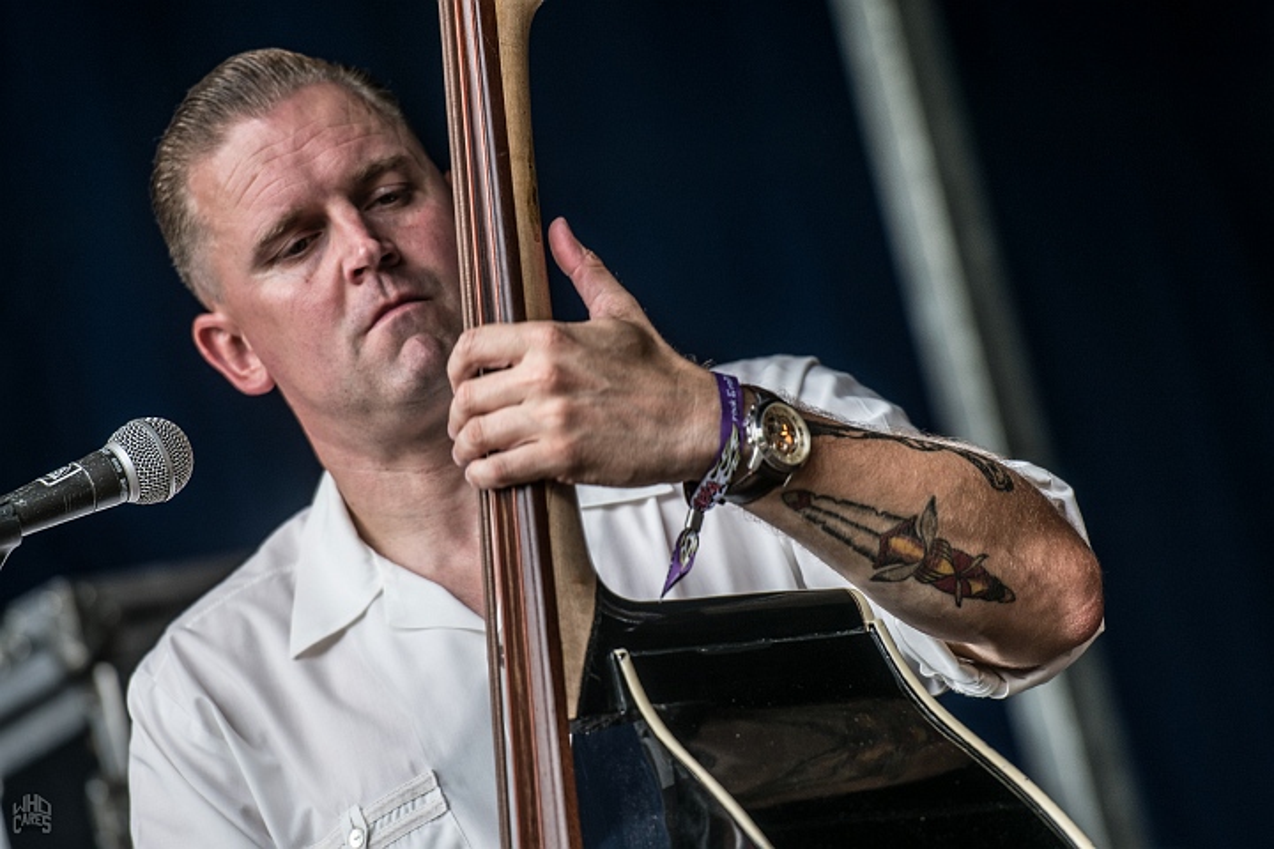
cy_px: 424
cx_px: 637
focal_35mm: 300
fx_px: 10616
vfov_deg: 4.6
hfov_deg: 6.9
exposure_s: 1/250
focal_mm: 200
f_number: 3.2
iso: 160
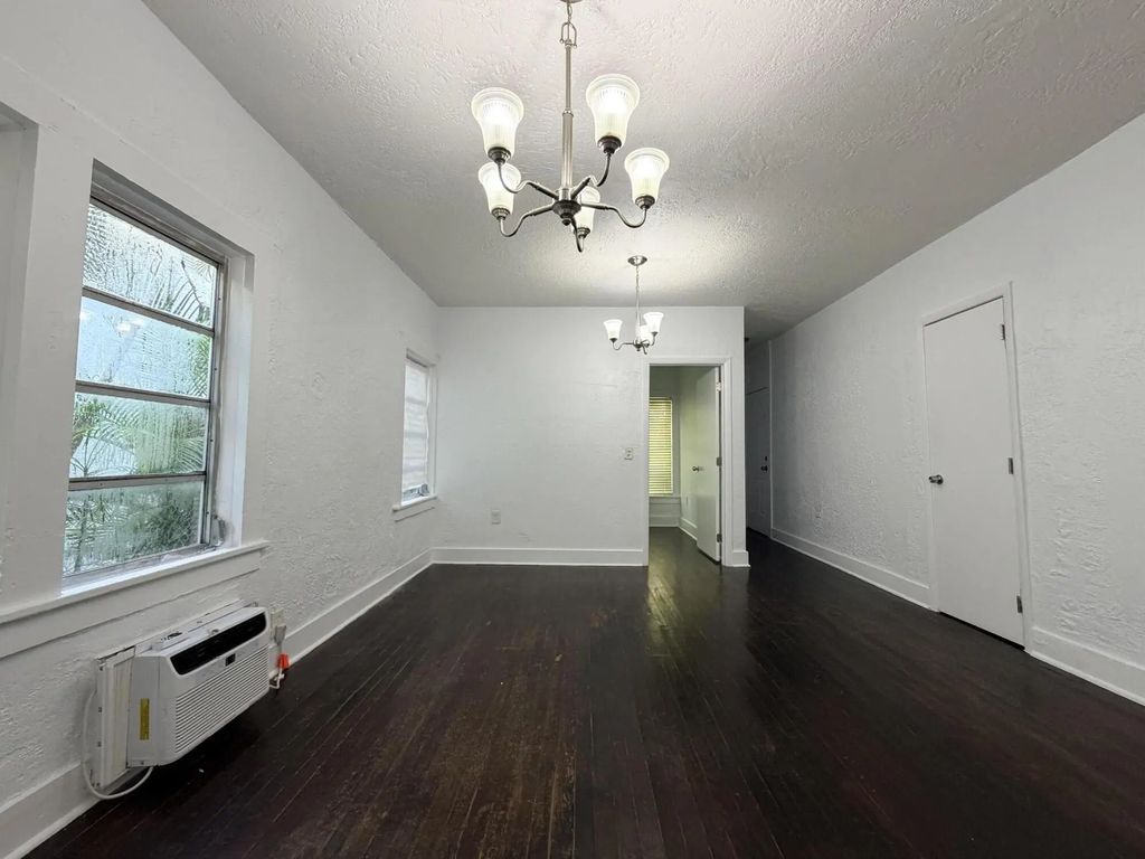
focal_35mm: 14
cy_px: 430
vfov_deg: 85.7
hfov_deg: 102.1
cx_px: 572
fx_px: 463
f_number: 2.2
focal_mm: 2.22
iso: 250
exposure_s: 1/120
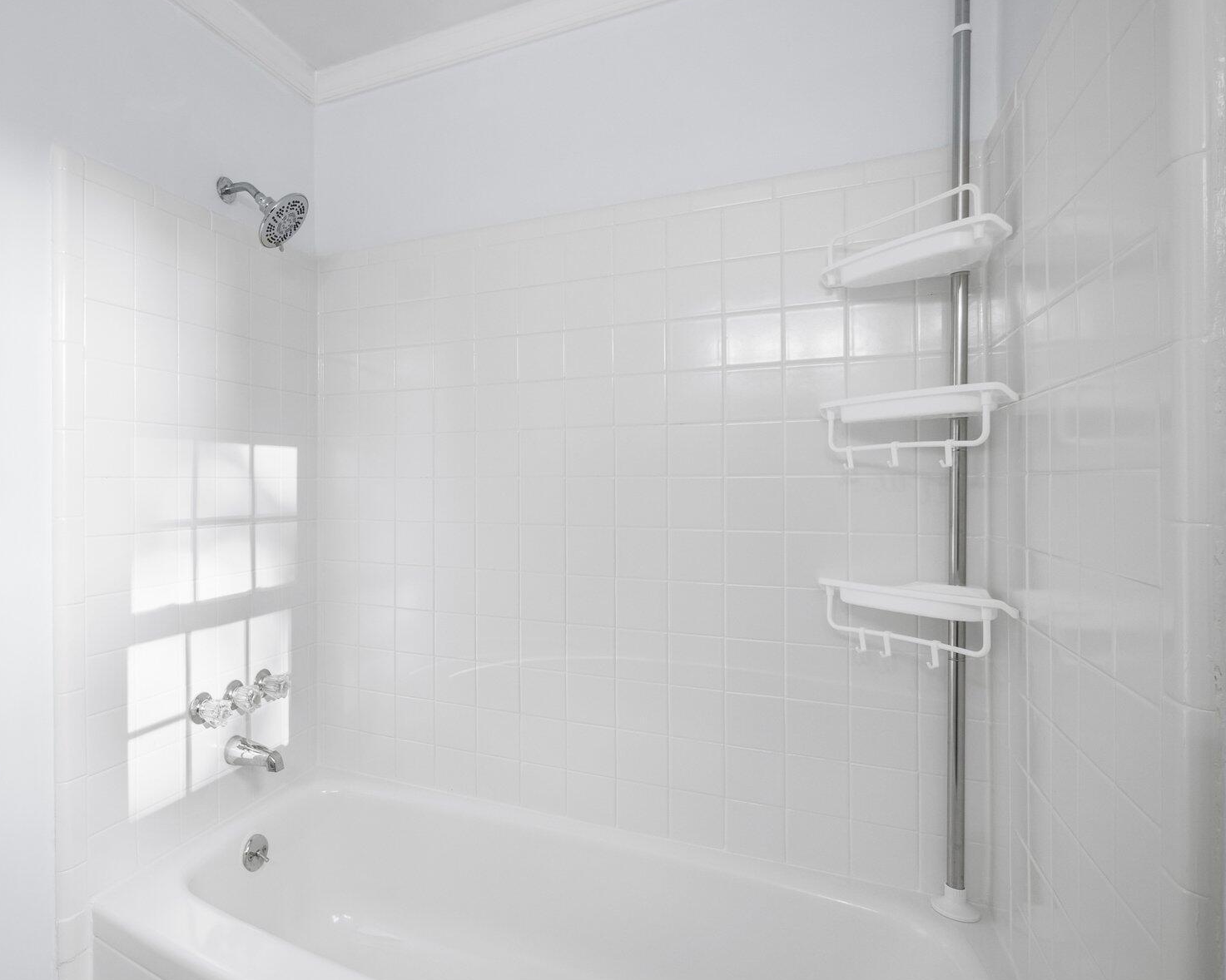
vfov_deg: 70.8
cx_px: 414
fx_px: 689
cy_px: 497
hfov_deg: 80.7
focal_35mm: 19
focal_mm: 7
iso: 200
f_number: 4
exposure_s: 1/15
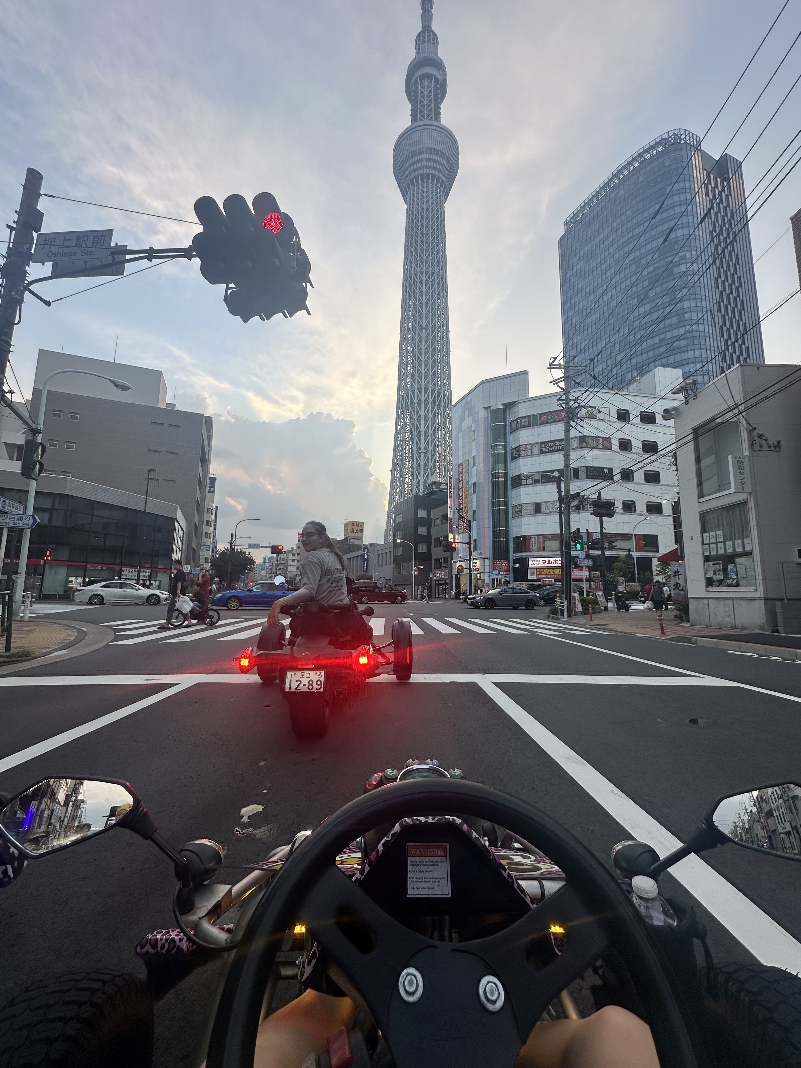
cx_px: 400
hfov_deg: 85.7
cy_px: 534
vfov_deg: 102.1
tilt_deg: +9.2
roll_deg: -0.6
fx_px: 432
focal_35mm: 14
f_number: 2.2
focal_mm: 2.22
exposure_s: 1/215
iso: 40
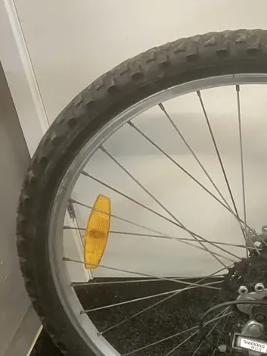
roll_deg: +4.7
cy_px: 218
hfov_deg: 22.8
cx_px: 288
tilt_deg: -34.0
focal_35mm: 61
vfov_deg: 31.6
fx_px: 627
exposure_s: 1/50
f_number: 1.8
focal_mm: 3.99
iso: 320
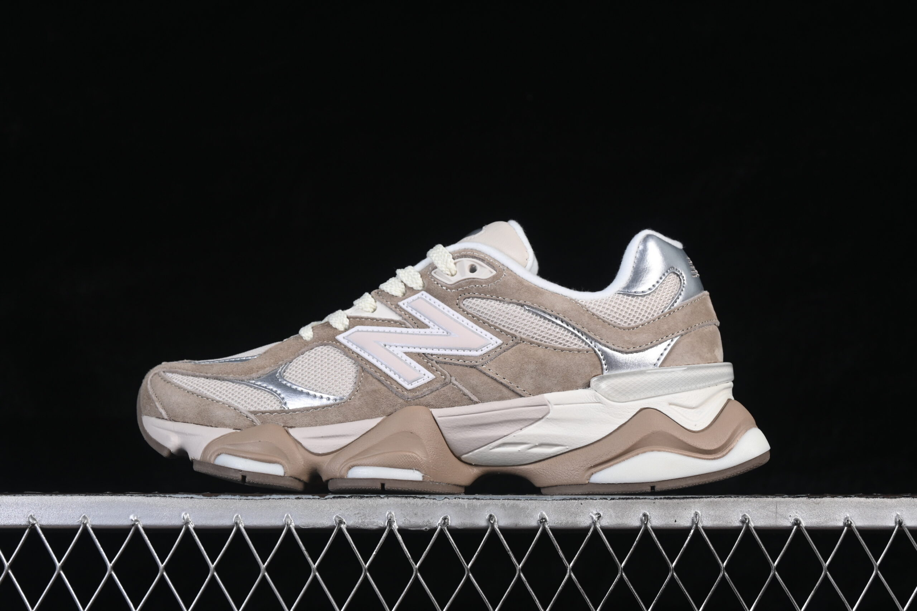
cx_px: 458
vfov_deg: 18.2
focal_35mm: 75
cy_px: 306
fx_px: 1910
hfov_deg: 27.0
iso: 160
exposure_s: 1/80
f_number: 8
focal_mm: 50
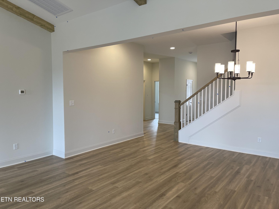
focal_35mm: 25
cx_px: 140
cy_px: 104
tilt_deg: -4.2
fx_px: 201
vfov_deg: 54.9
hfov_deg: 69.4
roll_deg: -0.4
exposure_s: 1/120
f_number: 1.6
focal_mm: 5.1
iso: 100
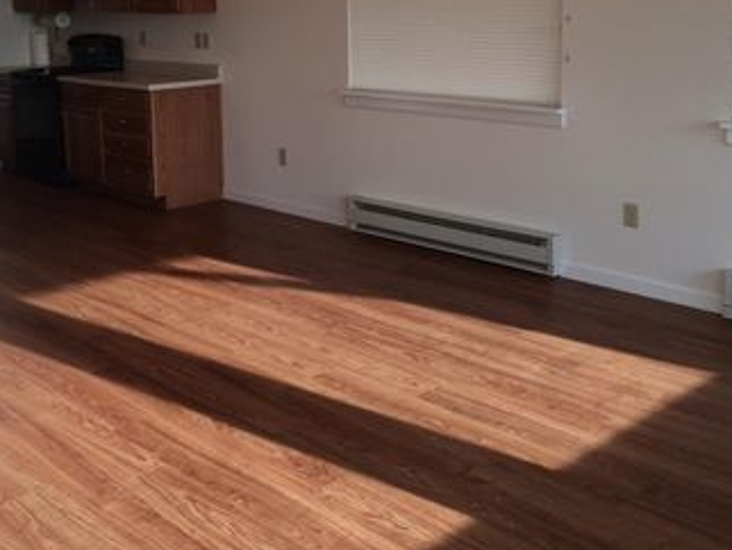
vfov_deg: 31.7
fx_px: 952
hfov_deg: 41.7
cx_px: 275
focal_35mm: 45
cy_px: 147
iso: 25
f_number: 2.2
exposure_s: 1/120
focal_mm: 4.15
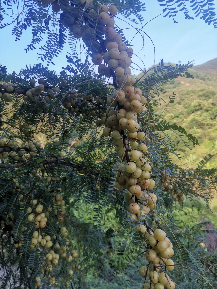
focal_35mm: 26
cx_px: 108
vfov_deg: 67.3
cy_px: 144
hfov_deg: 53.1
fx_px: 217
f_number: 1.8
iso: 50
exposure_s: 1/252
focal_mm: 5.5
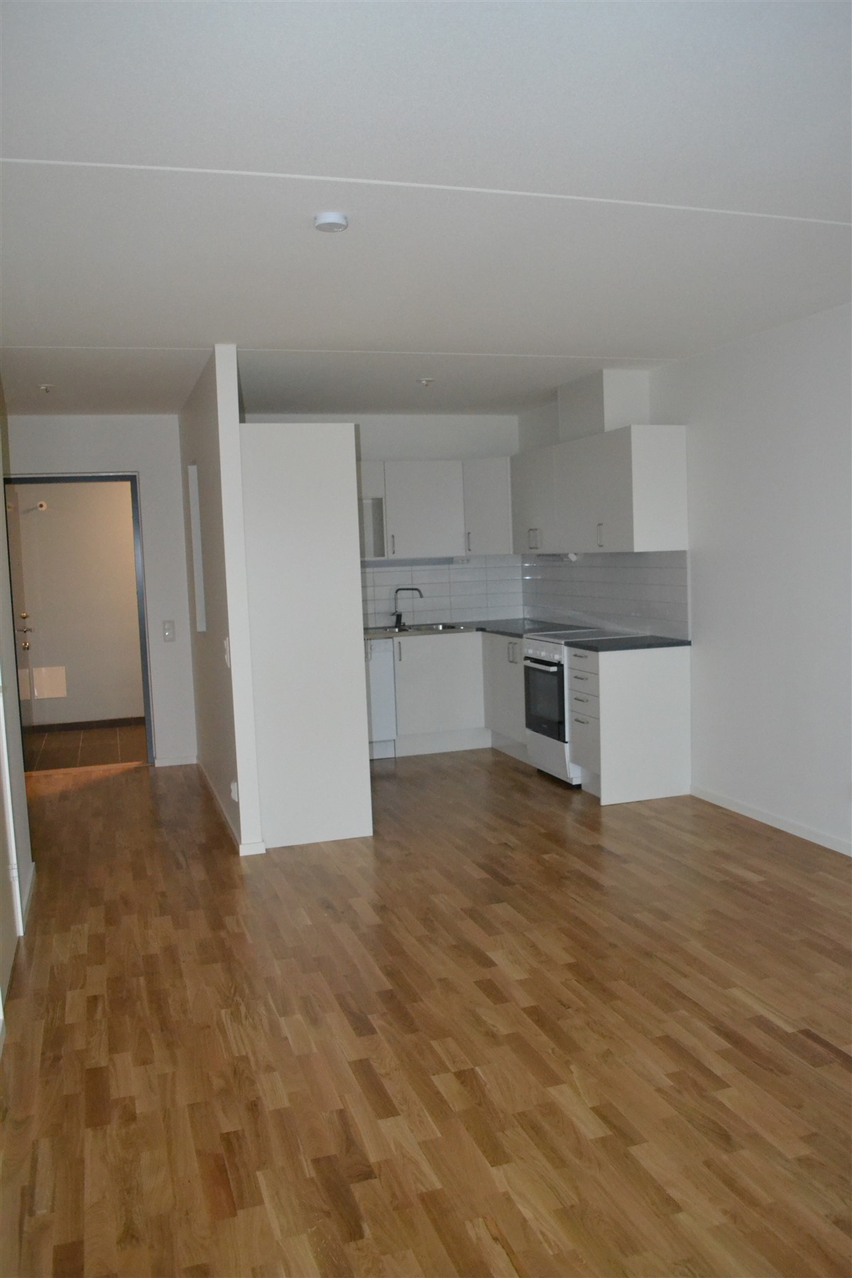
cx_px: 426
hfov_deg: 47.9
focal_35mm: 27
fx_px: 958
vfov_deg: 67.4
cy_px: 639
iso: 3200
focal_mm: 18
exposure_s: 1/200
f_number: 3.5
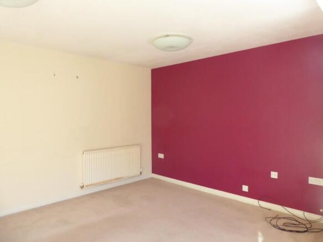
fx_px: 224
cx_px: 162
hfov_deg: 71.6
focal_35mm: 24
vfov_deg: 56.8
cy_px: 121
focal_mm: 4.3
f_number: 3.3
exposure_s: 1/60
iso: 250
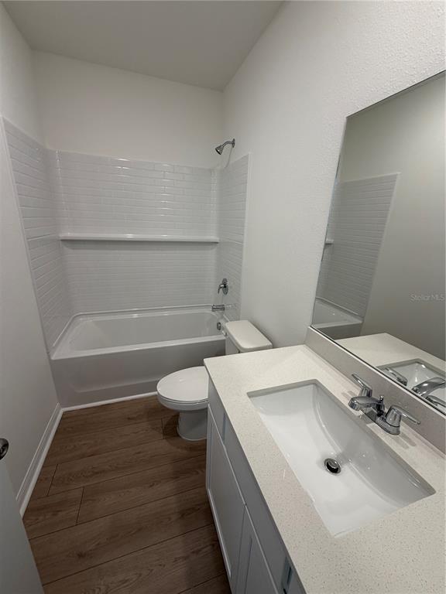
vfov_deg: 102.1
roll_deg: -2.4
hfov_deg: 85.7
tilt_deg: -17.4
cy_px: 297
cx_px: 223
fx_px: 241
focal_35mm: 14
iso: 125
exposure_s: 1/120
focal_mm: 2.22
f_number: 2.2
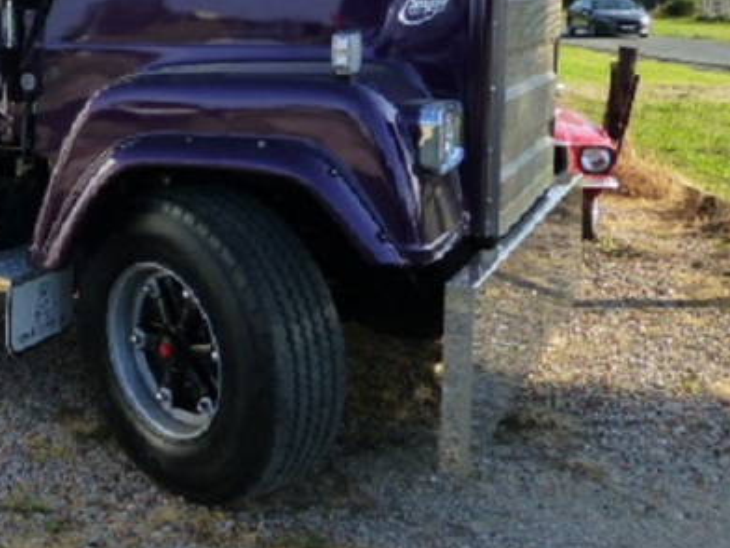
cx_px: -13
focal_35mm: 49
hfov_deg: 35.0
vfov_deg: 29.0
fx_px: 1033
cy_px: 112
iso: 160
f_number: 4
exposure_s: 1/400
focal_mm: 4.3
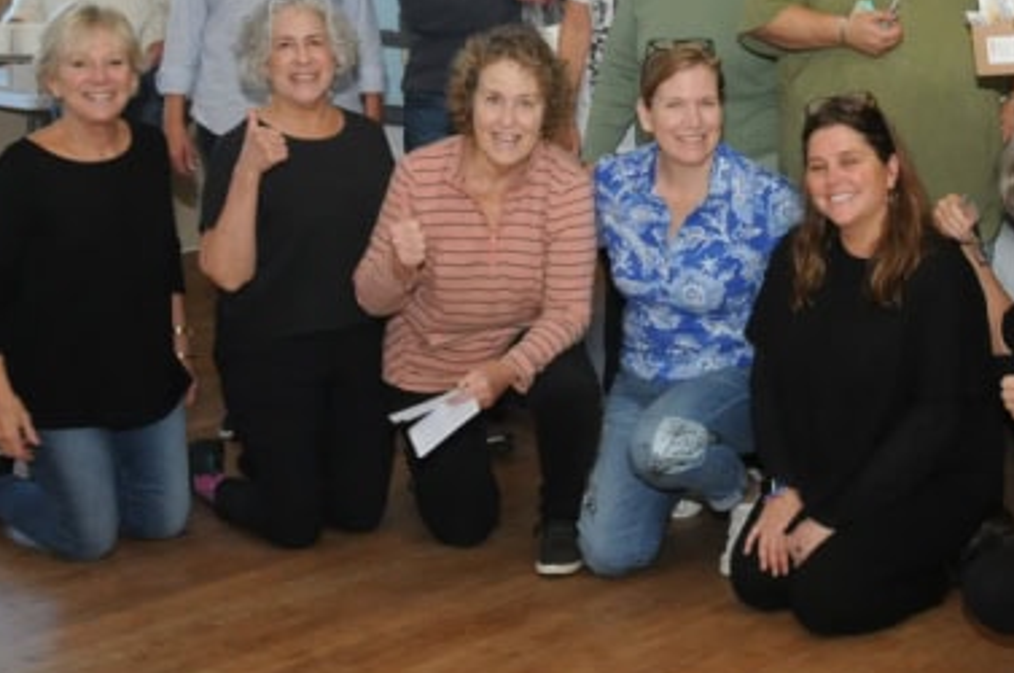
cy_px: 219
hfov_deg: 27.3
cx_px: 1003
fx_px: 1968
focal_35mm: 70
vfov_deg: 19.3
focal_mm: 22
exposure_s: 1/60
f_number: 8
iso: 800
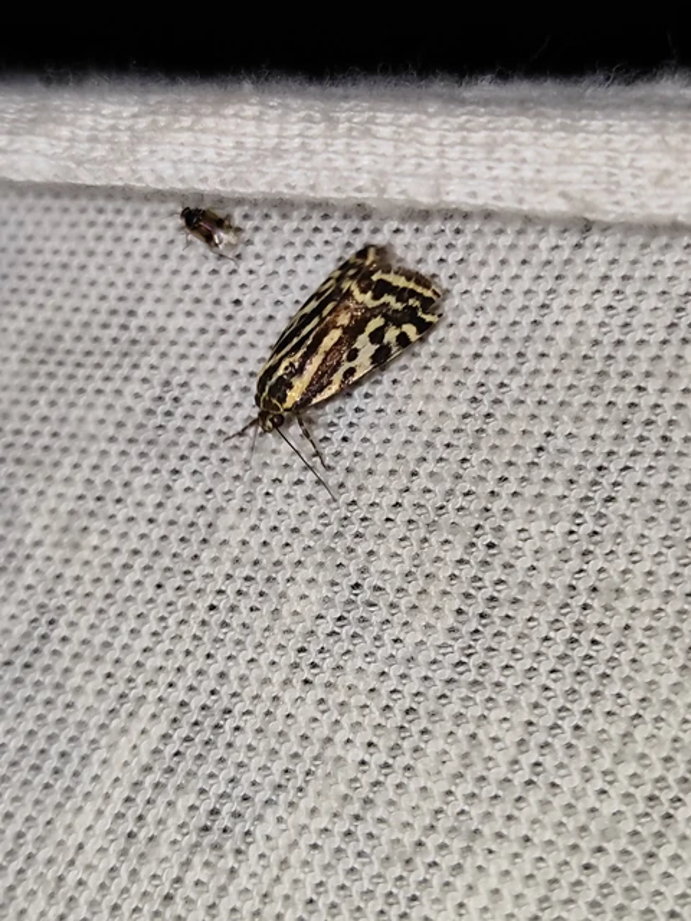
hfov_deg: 56.8
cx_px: 346
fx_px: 639
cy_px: 460
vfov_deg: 71.6
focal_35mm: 24
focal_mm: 5.89
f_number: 1.89
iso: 423
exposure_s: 1/100
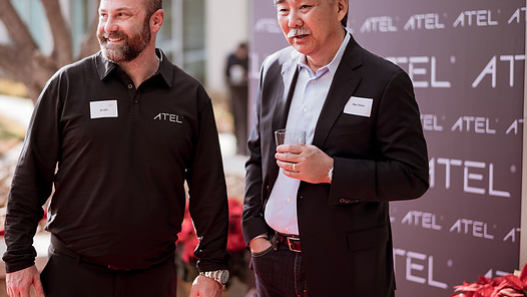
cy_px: 124
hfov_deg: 31.4
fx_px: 936
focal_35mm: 67
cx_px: 245
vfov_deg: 18.0
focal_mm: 58
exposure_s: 1/800
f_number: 1.4
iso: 100
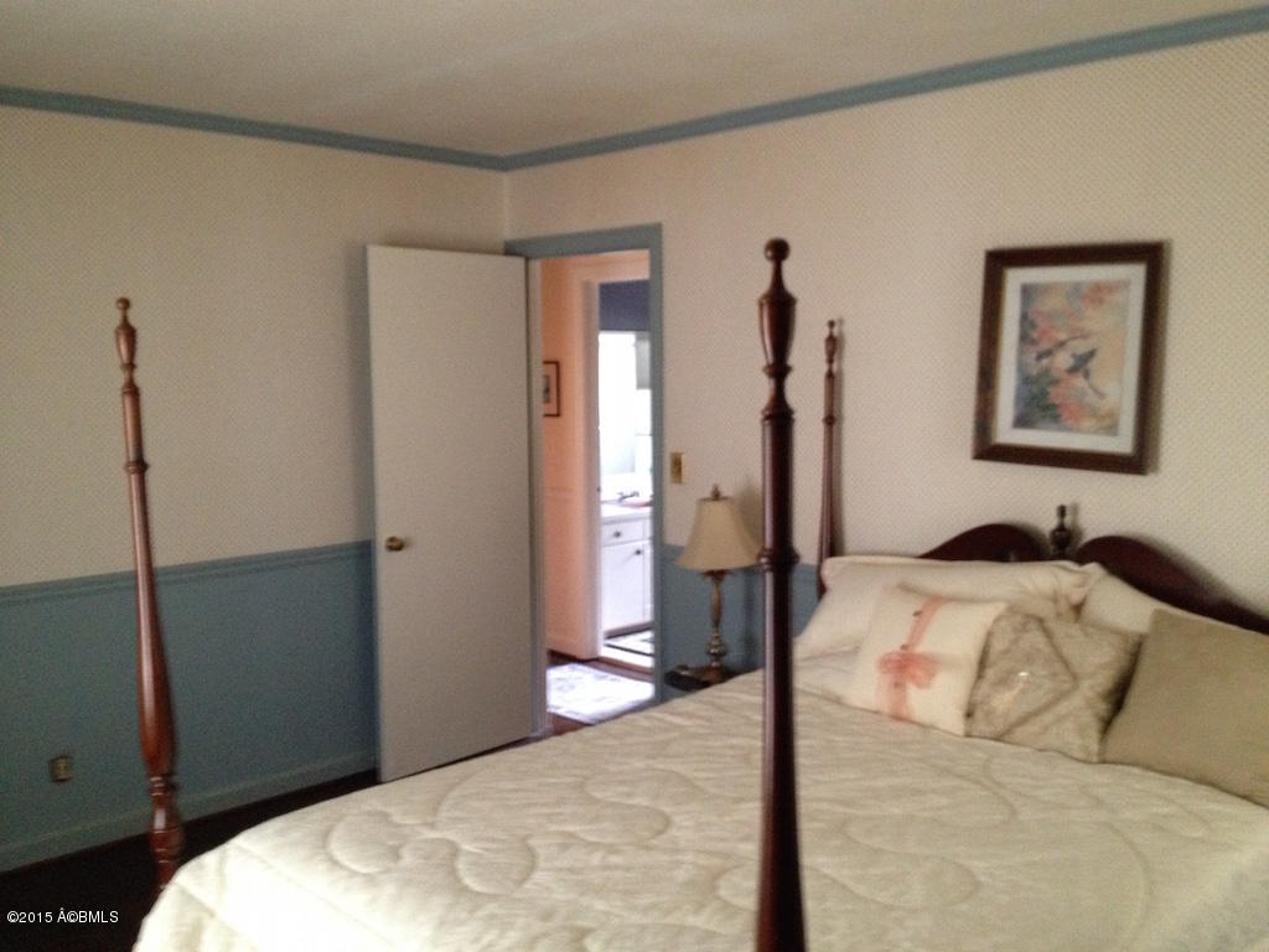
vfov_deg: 40.7
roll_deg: -0.4
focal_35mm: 35
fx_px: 1283
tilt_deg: -10.0
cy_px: 476
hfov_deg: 52.6
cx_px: 634
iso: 320
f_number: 2.4
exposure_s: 1/15
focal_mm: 4.28
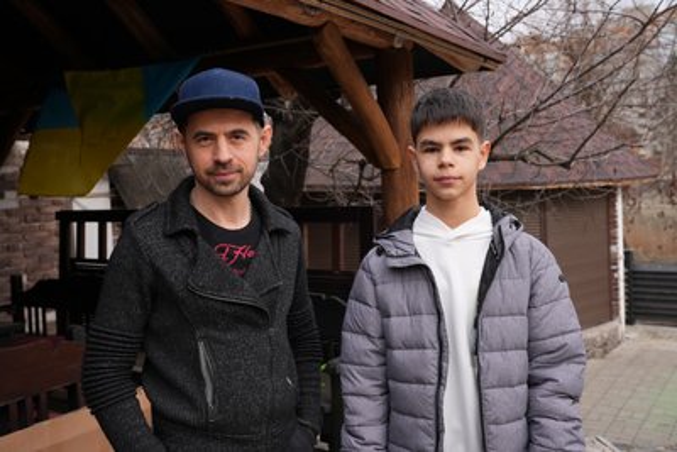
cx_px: 338
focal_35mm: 36
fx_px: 677
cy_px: 226
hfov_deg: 53.1
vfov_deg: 36.9
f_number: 5.6
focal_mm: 36
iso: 160
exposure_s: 1/250
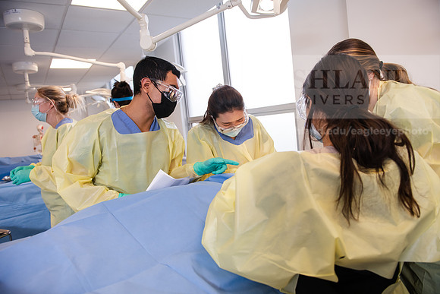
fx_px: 293
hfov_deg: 73.7
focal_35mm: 24
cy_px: 147
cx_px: 220
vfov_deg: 53.2
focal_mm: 24
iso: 500
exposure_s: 1/200
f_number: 4
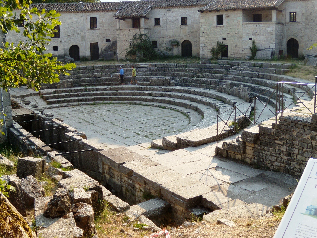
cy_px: 119
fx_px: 330
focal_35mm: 36
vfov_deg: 39.7
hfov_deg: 51.4
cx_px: 158
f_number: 3.6
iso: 80
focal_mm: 6.4
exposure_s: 1/250
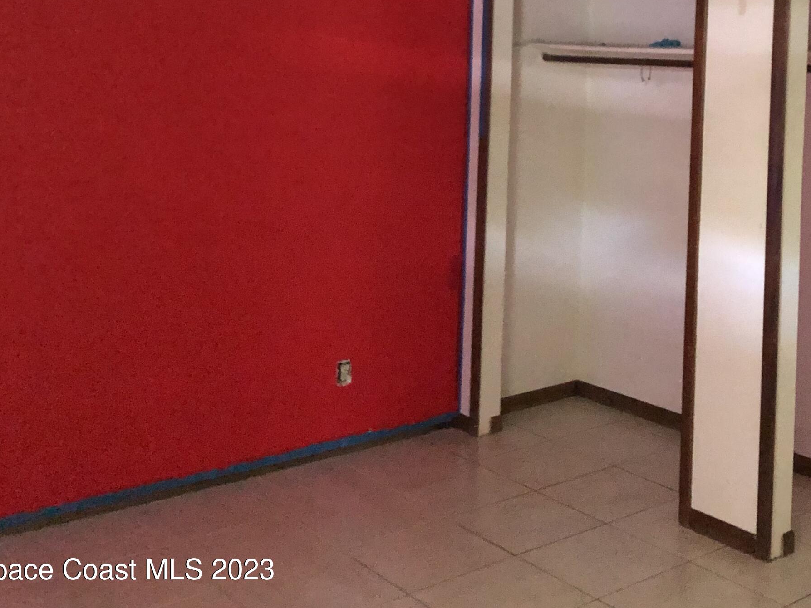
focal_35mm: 47
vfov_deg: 30.0
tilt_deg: -0.2
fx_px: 1101
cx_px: 651
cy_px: 106
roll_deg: -1.5
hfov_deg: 38.9
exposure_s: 1/4
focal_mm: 4
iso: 250
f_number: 1.8
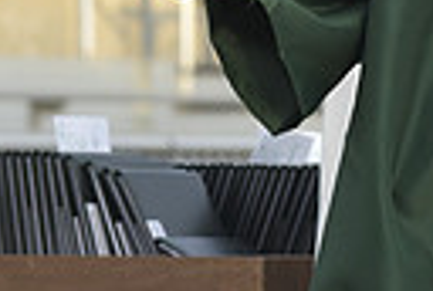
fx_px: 5714
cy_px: -313
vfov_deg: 2.9
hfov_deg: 4.3
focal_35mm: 474
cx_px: 220
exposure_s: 1/800
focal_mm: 105
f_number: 5
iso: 1600
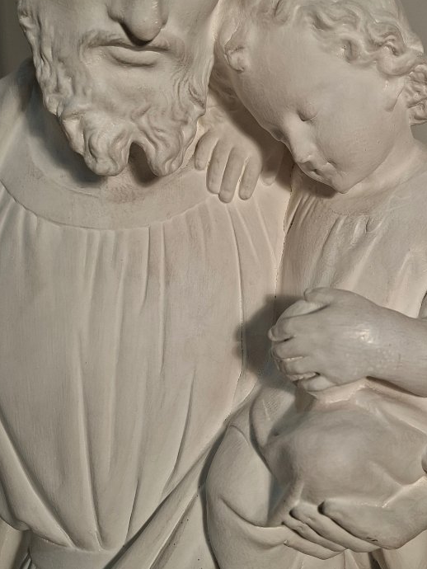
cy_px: 263
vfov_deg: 46.7
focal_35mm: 40
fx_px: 657
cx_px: 331
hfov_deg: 35.0
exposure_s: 1/119
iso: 50
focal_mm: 5.54
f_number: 1.8
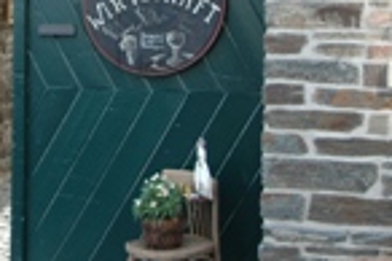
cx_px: 44
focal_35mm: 111
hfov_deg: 18.2
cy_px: -24
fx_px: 1207
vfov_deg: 12.1
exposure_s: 1/100
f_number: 5
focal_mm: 24
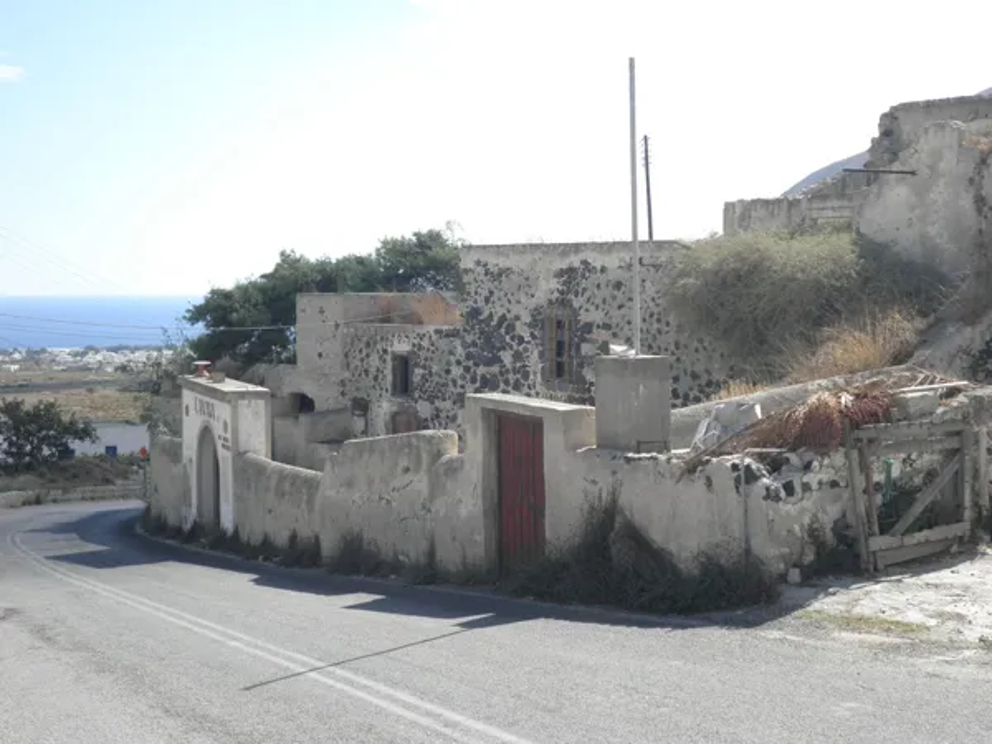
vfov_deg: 27.5
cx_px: 496
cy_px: 372
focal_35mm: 53
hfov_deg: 36.2
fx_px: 1519
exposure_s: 1/320
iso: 64
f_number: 4.8
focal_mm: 9.6
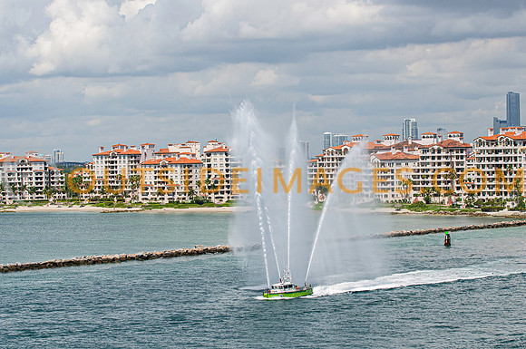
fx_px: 1820
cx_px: 263
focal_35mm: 125
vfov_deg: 11.0
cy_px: 174
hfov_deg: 16.4
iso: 250
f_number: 4
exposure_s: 1/5000
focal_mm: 80
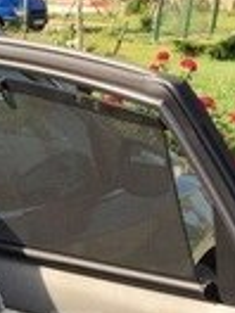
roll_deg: -1.5
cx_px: -140
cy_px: 346
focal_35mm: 109
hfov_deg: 12.7
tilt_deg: -20.4
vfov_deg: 17.4
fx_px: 987
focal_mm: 4.15
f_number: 2.2
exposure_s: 1/618
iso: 32
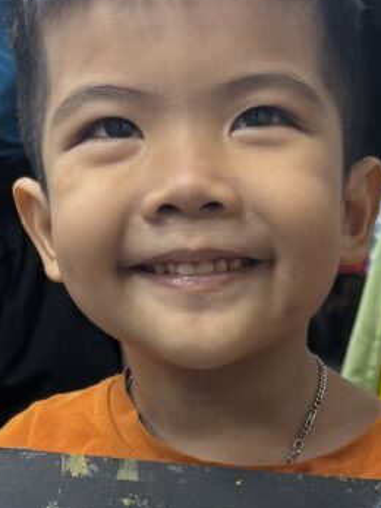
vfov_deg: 24.4
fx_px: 1101
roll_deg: -2.0
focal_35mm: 75
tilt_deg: -15.3
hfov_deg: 19.5
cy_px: 546
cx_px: 292
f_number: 1.6
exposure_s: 1/100
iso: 80
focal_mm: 5.96
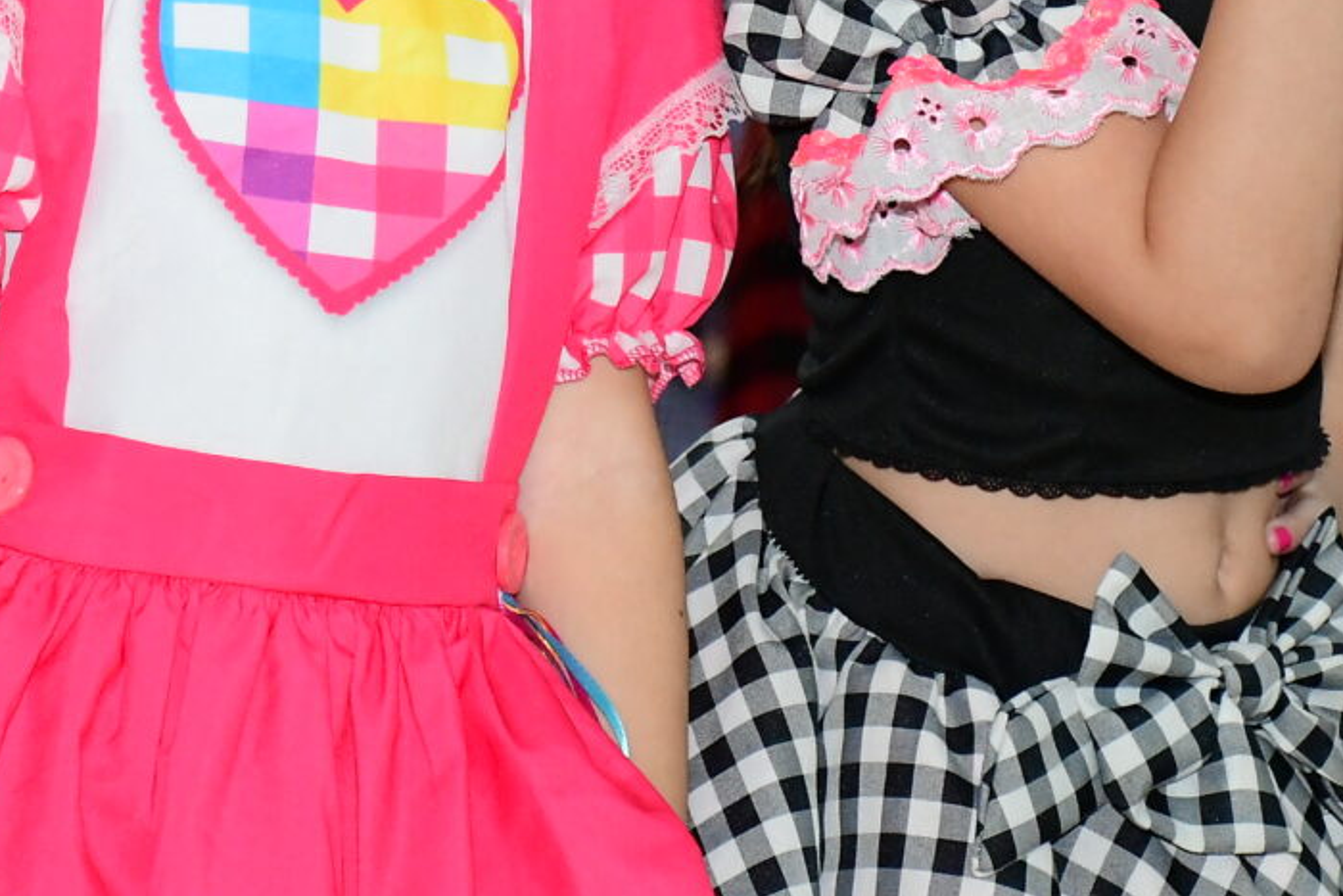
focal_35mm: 288
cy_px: -253
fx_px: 10746
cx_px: 284
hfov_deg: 7.1
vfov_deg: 4.8
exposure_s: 1/200
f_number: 5
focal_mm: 70
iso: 2500
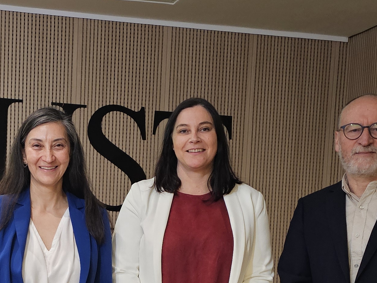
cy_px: 323
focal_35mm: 74
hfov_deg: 25.7
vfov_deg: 19.0
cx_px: 56
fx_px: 806
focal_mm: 6.3
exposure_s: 1/142
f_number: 1.7
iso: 640
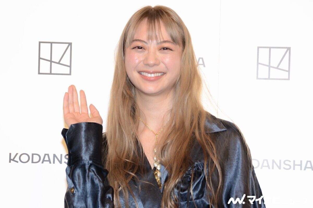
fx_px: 1041
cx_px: 156
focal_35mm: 120
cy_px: 104
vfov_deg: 11.4
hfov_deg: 17.1
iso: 1000
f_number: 7.1
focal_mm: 80
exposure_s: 1/160
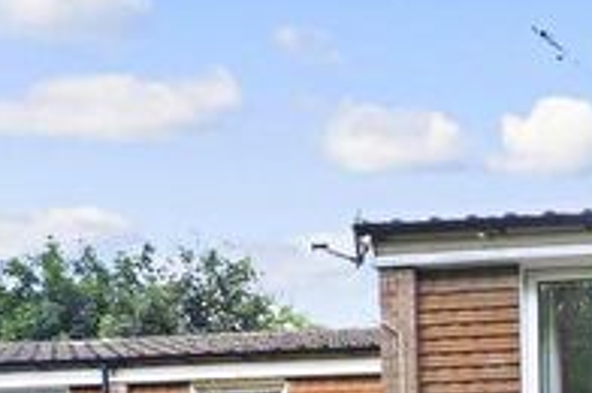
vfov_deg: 18.8
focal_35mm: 59
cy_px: 667
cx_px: 816
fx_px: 965
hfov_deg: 27.2
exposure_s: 1/60
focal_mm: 11
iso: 200
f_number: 4.2
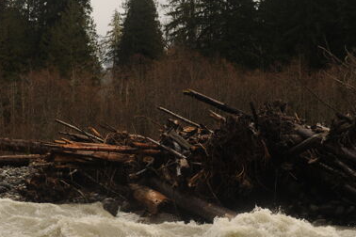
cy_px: 186
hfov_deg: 27.3
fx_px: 732
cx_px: 190
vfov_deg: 18.3
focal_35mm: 74
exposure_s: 1/500
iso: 250
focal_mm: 35
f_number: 8
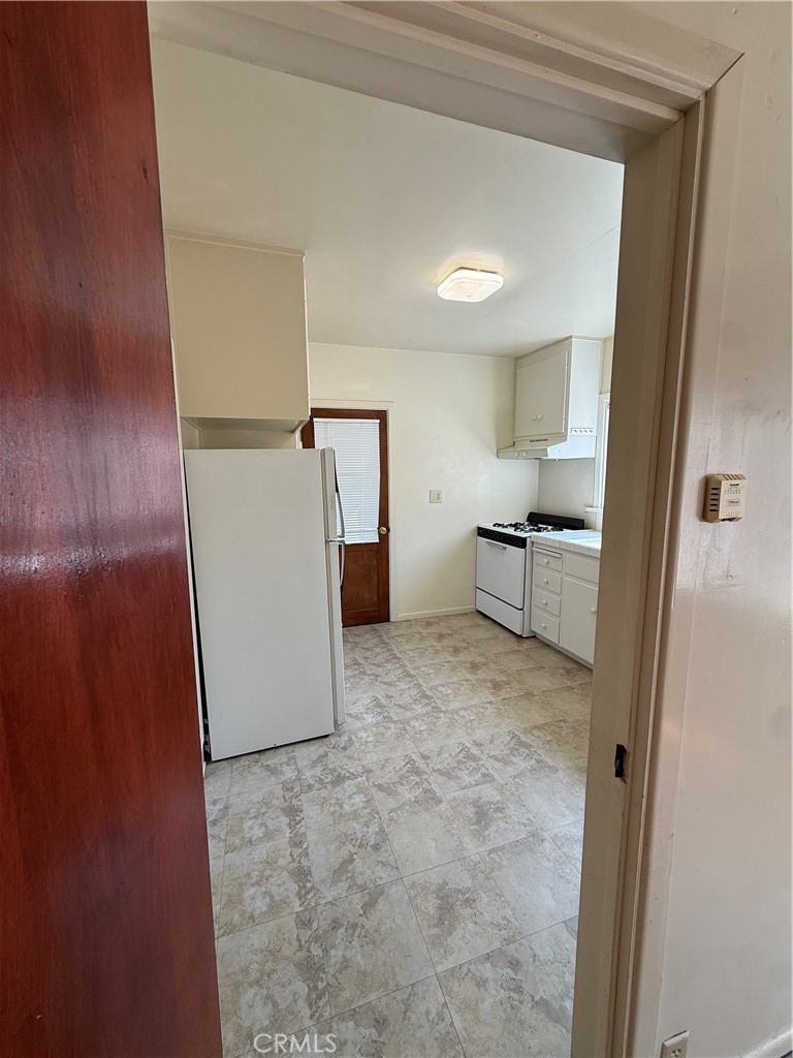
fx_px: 428
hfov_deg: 85.7
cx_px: 396
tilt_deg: -7.4
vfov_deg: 102.1
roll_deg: +0.0
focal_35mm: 14
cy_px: 529
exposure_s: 1/120
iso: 64
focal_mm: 2.22
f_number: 2.2
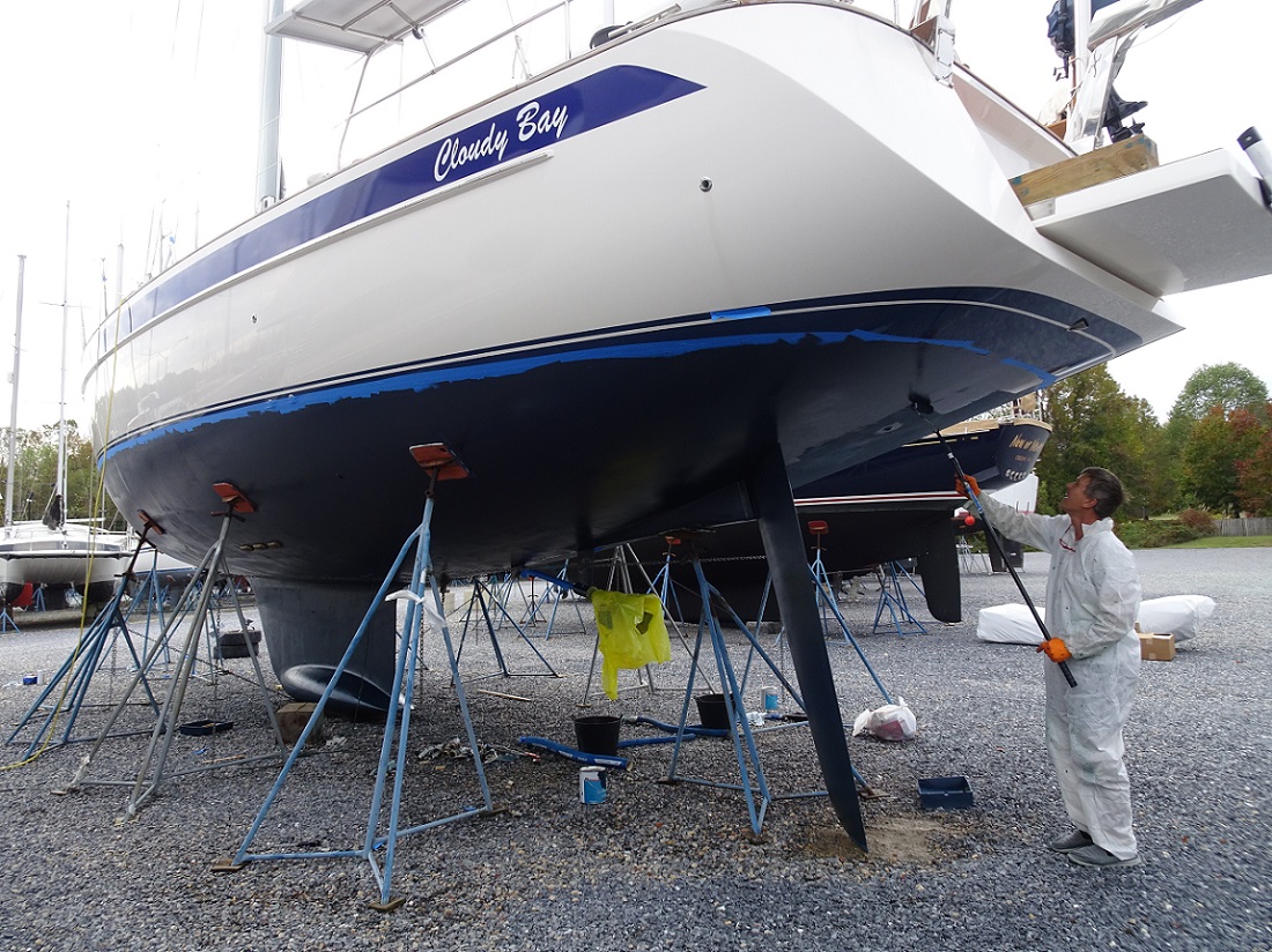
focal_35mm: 24
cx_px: 636
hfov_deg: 71.6
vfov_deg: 56.8
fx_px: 882
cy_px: 476
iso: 80
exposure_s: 1/200
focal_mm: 4.1
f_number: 3.5
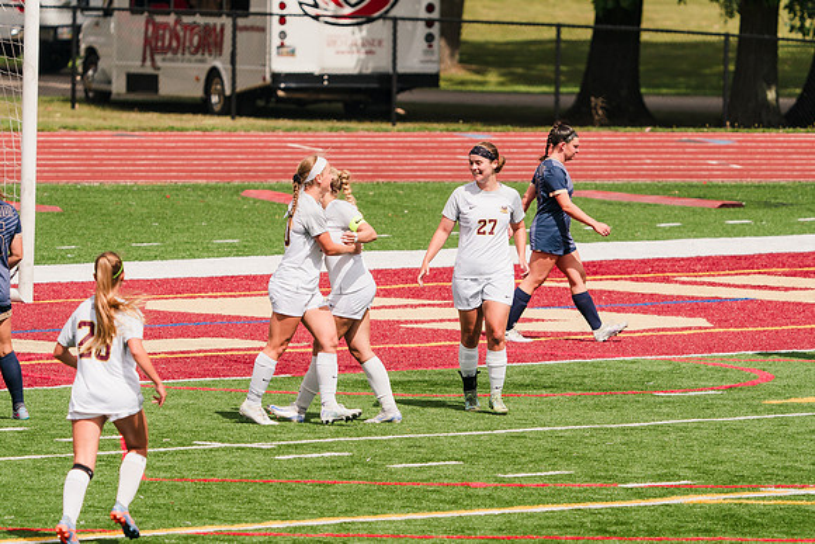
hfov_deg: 4.5
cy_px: 248
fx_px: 10351
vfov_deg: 3.0
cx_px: 384
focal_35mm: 457
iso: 200
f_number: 6.3
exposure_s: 1/1600
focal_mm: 344
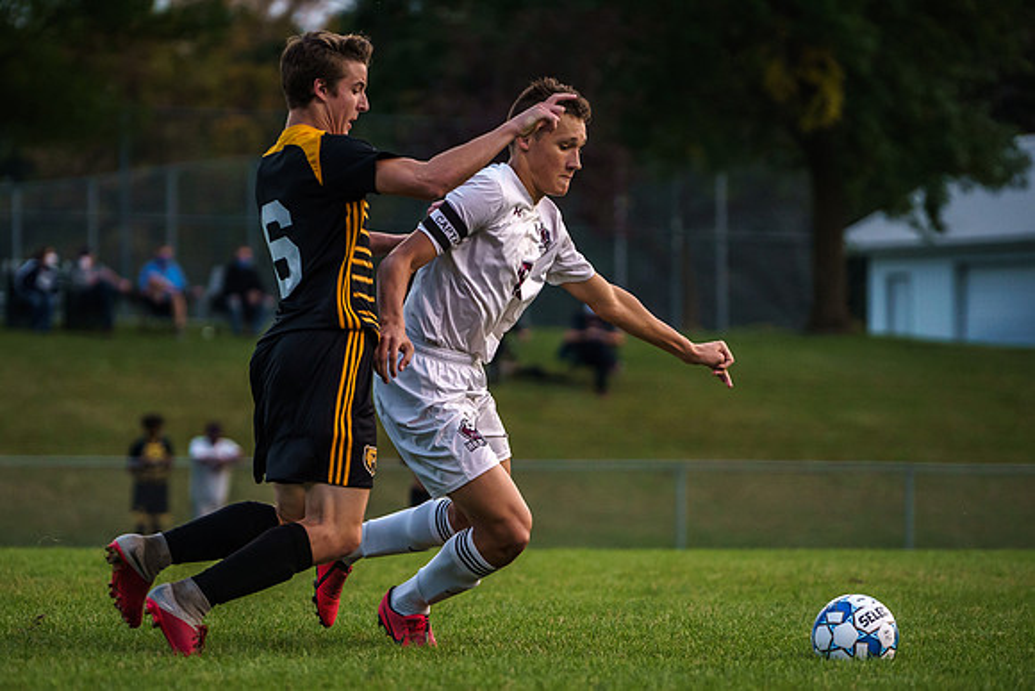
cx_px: 434
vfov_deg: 5.2
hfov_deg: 7.8
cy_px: 350
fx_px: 7579
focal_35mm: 264
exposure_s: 1/1250
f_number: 4
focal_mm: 200
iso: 2000
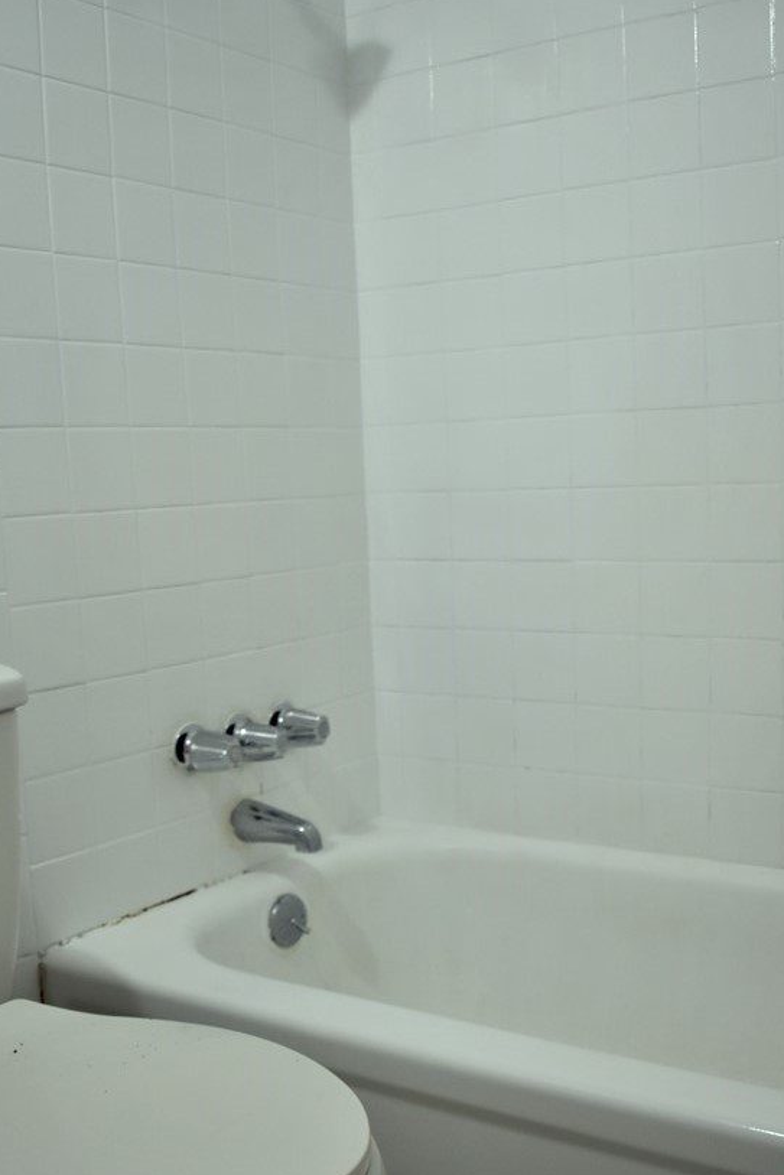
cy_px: 637
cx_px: 443
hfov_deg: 33.4
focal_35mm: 40
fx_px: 1306
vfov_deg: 48.4
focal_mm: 20
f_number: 4
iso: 560
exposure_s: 1/60
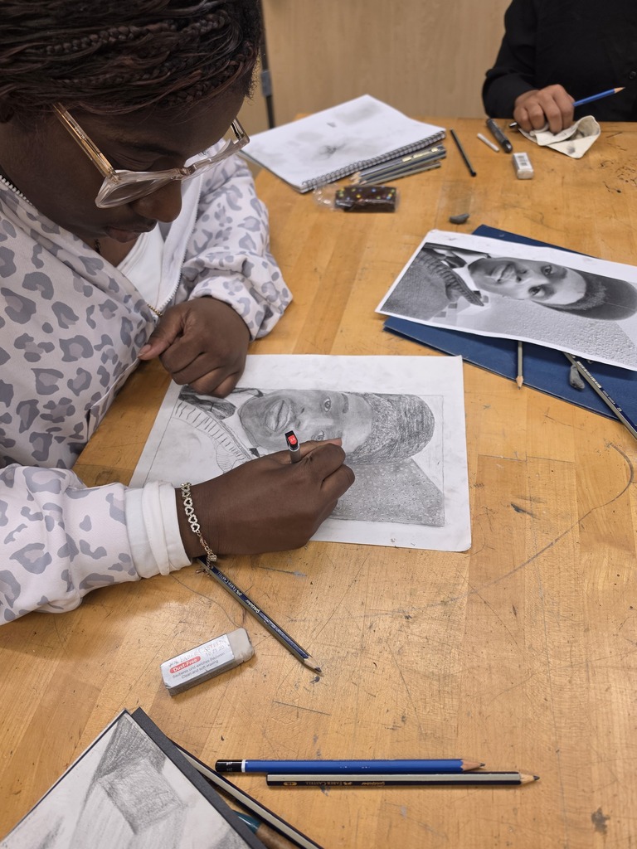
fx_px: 564
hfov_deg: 58.9
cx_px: 318
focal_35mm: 23
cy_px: 424
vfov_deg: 73.9
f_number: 1.4
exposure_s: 1/120
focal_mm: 6.5
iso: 100
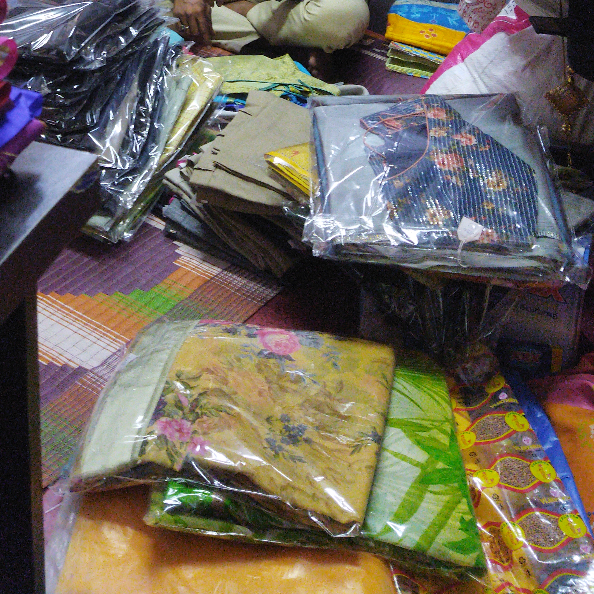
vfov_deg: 27.8
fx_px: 1068
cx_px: 135
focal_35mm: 55
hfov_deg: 30.5
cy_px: -89
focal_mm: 4.71
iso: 334
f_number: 1.79
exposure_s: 1/33
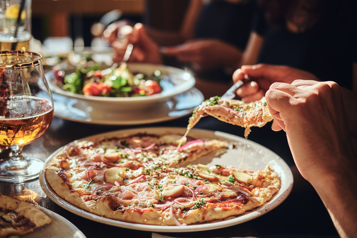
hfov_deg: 37.5
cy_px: 119
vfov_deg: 25.5
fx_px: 526
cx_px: 178
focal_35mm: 53
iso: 160
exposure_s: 1/1000
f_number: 2.2
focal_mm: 35
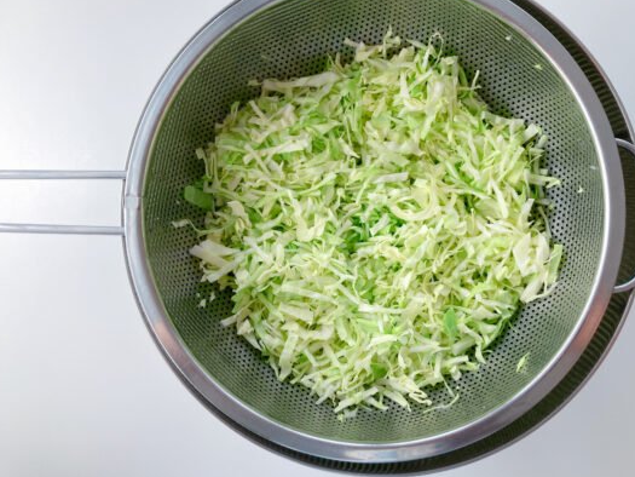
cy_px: 219
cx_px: 353
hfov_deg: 56.7
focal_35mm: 32
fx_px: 587
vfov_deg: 44.1
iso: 25
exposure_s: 1/100
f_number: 1.8
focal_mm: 3.99
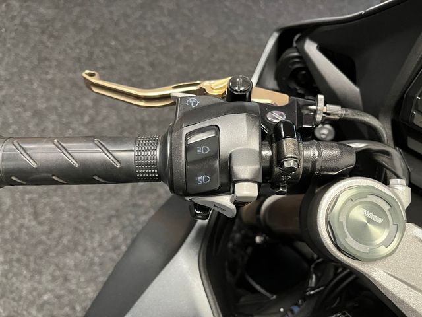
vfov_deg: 53.1
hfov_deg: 67.3
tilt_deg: -56.5
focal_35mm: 26
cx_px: 211
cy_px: 158
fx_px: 317
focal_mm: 5.1
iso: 500
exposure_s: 1/50
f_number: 1.6
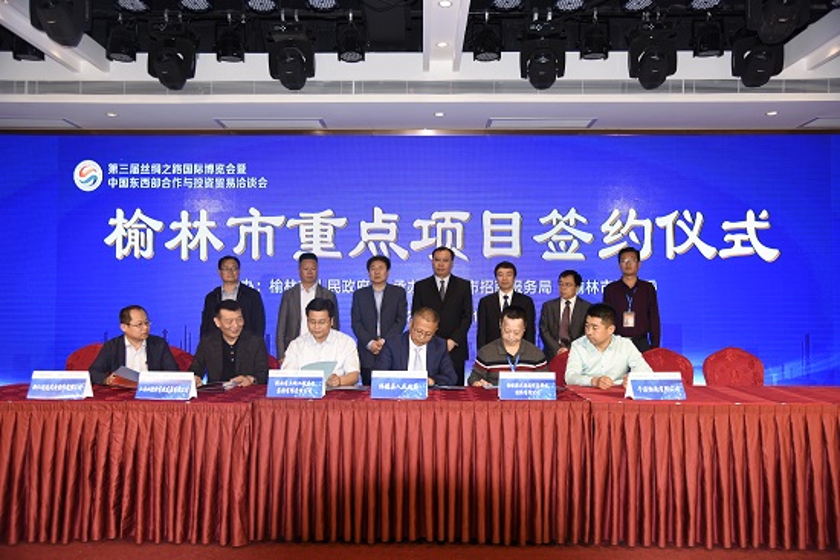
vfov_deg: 43.6
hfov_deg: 61.9
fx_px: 700
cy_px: 280
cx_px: 420
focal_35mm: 30
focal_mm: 30
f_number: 4
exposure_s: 1/60
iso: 250
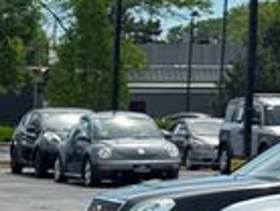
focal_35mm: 222
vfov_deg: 6.6
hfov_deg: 8.3
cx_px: -341
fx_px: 1799
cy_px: 306
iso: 64
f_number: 1.78
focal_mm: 6.76
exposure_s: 1/3257
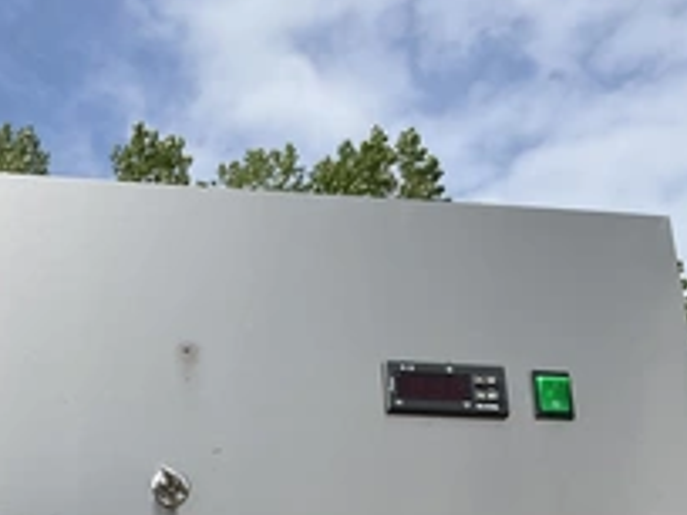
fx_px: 1131
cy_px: 451
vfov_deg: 25.0
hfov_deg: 32.9
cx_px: 145
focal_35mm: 57
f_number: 1.8
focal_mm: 3
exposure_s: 1/2959
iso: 25
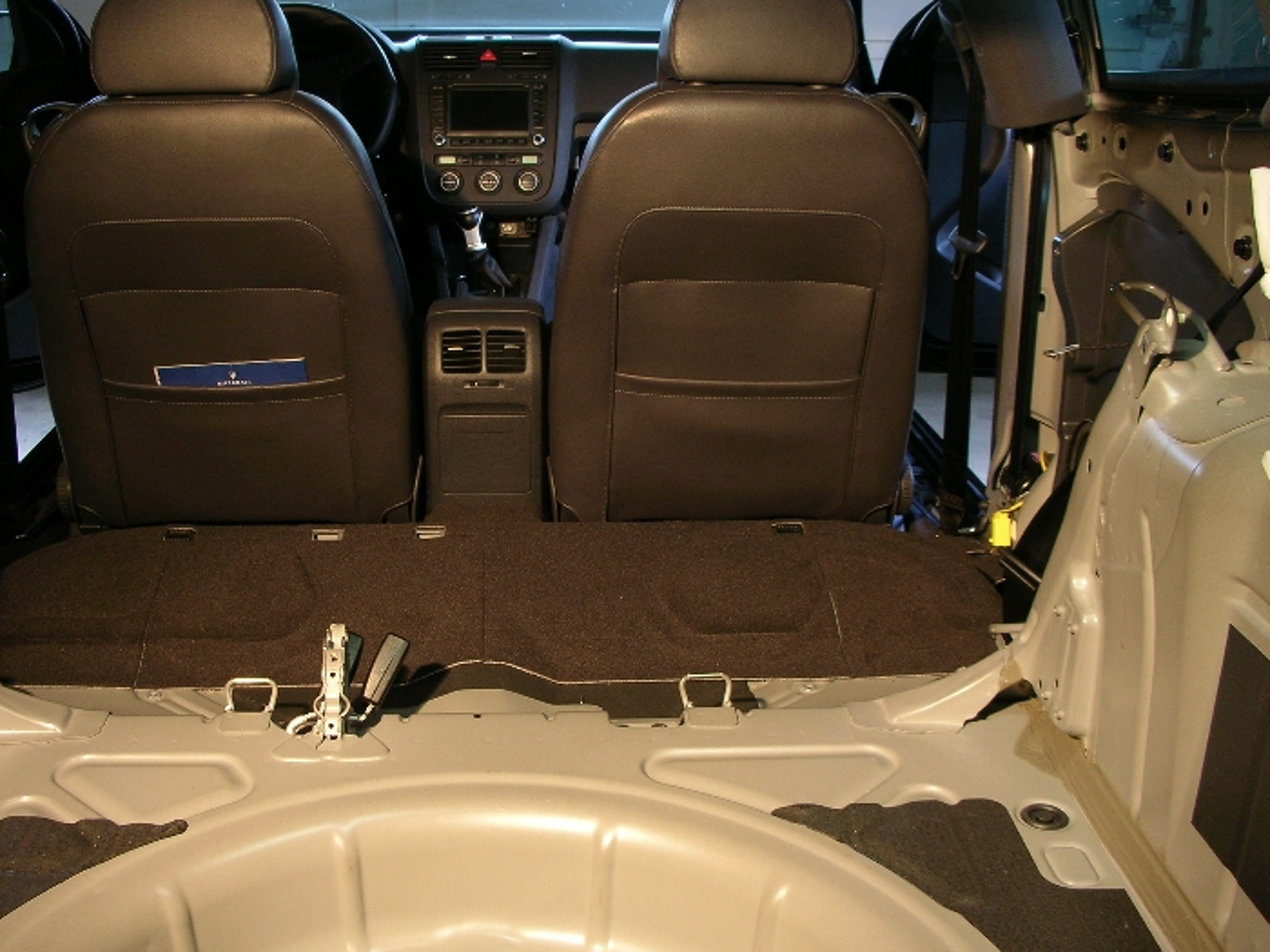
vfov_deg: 35.9
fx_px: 1468
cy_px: 528
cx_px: 546
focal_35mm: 40
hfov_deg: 46.7
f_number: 3
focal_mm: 5.8
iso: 50
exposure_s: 1/4.5
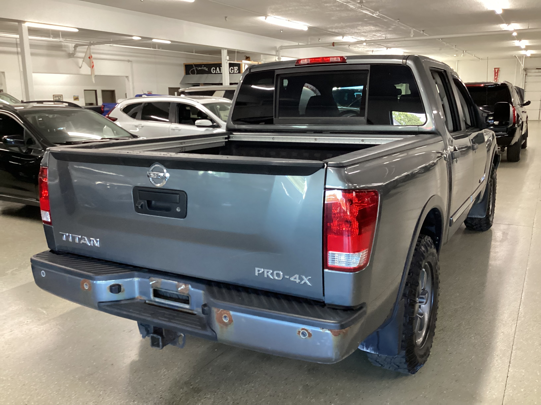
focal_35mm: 31
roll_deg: -0.1
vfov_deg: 45.4
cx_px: 270
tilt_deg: -12.7
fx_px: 484
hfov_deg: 58.4
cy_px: 202
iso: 320
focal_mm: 3.3
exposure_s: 1/60
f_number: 2.4
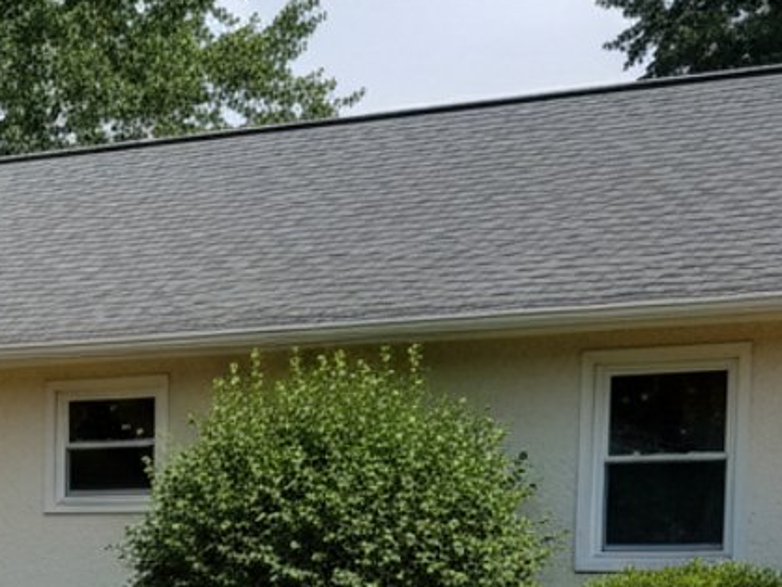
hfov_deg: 26.5
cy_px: 770
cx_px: -129
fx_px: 1492
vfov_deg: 20.3
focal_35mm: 66
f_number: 1.8
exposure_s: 1/1638
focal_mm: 6.4
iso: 395
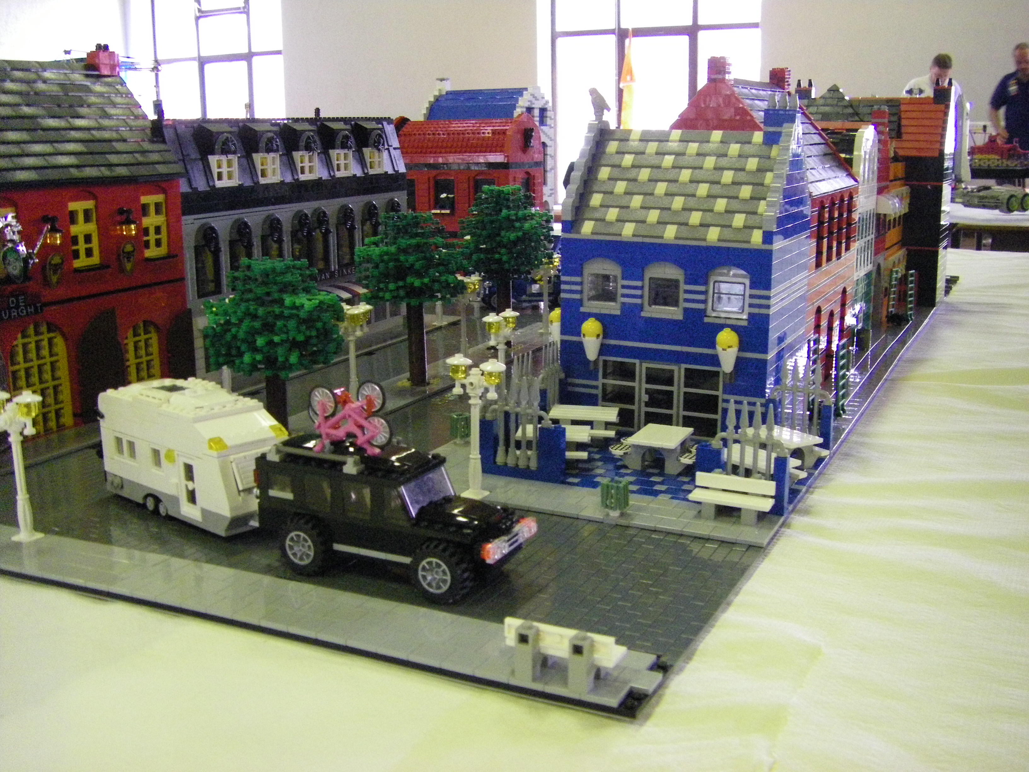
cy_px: 386
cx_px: 514
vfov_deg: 37.7
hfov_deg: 49.0
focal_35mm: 38
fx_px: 1130
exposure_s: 1/25
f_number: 3.5
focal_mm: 6.3
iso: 800
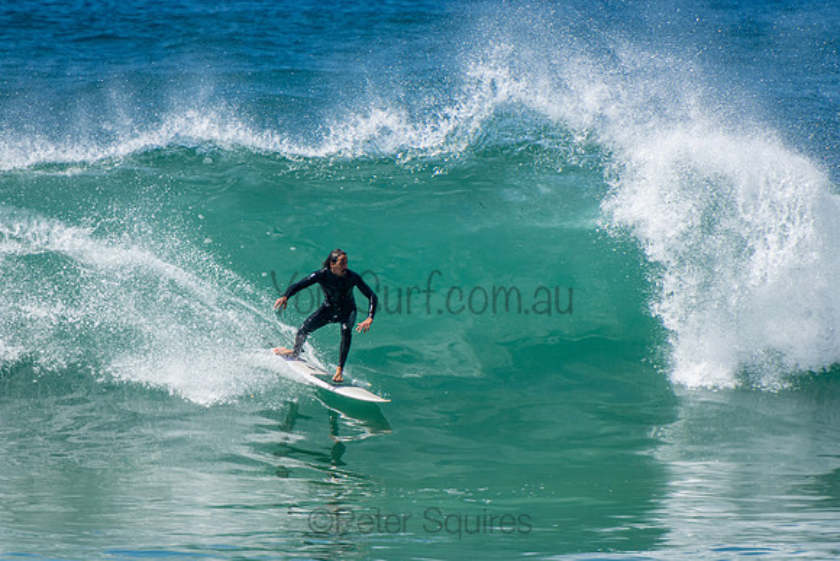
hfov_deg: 3.4
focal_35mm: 600
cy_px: 280
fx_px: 14003
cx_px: 420
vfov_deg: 2.3
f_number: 5.6
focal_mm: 400
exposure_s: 1/2000
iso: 400
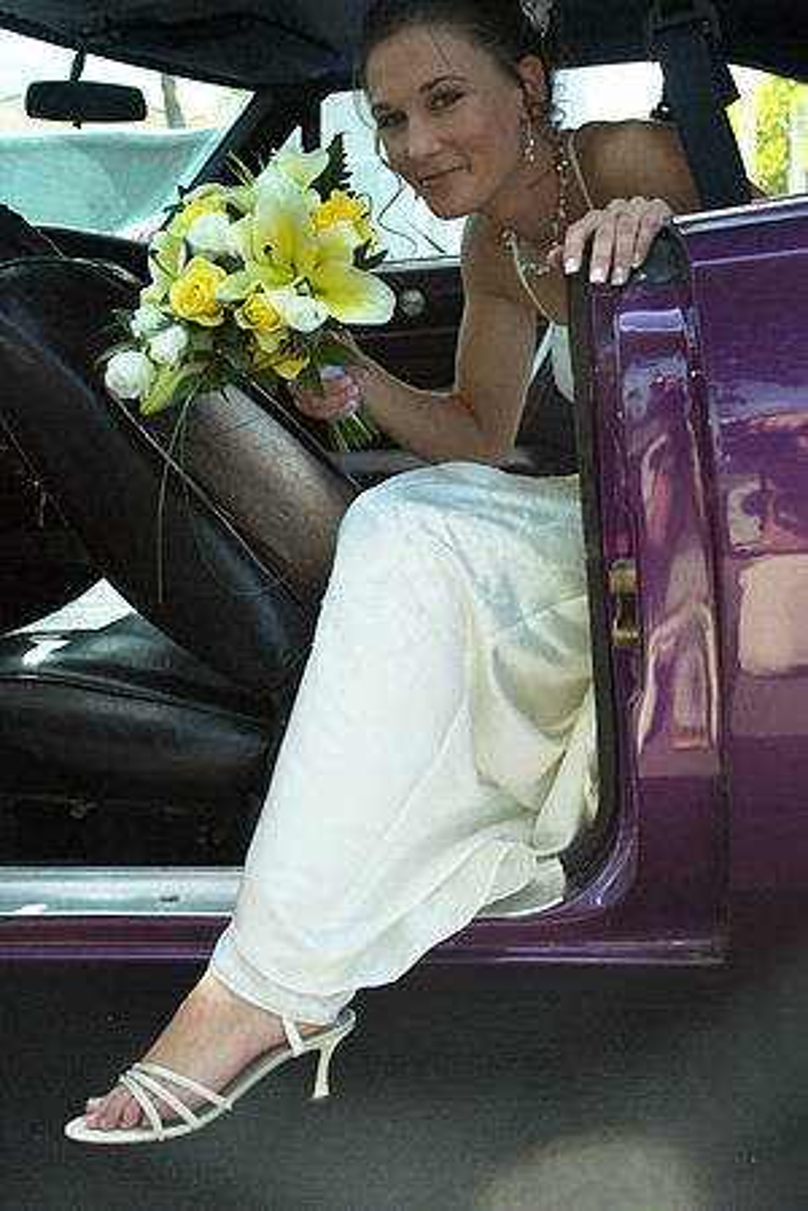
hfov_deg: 31.9
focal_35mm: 42
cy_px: 606
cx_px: 404
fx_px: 1414
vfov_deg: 46.4
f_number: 4
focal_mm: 28
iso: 400
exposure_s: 1/500
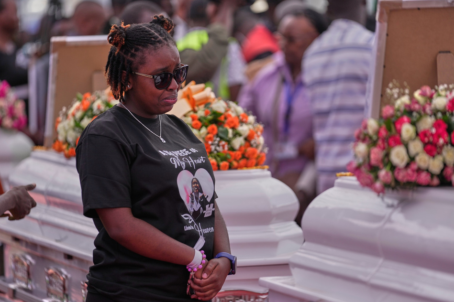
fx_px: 2597
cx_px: 219
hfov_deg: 10.0
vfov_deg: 6.7
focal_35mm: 206
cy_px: 151
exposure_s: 1/2500
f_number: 2.8
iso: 320
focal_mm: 191
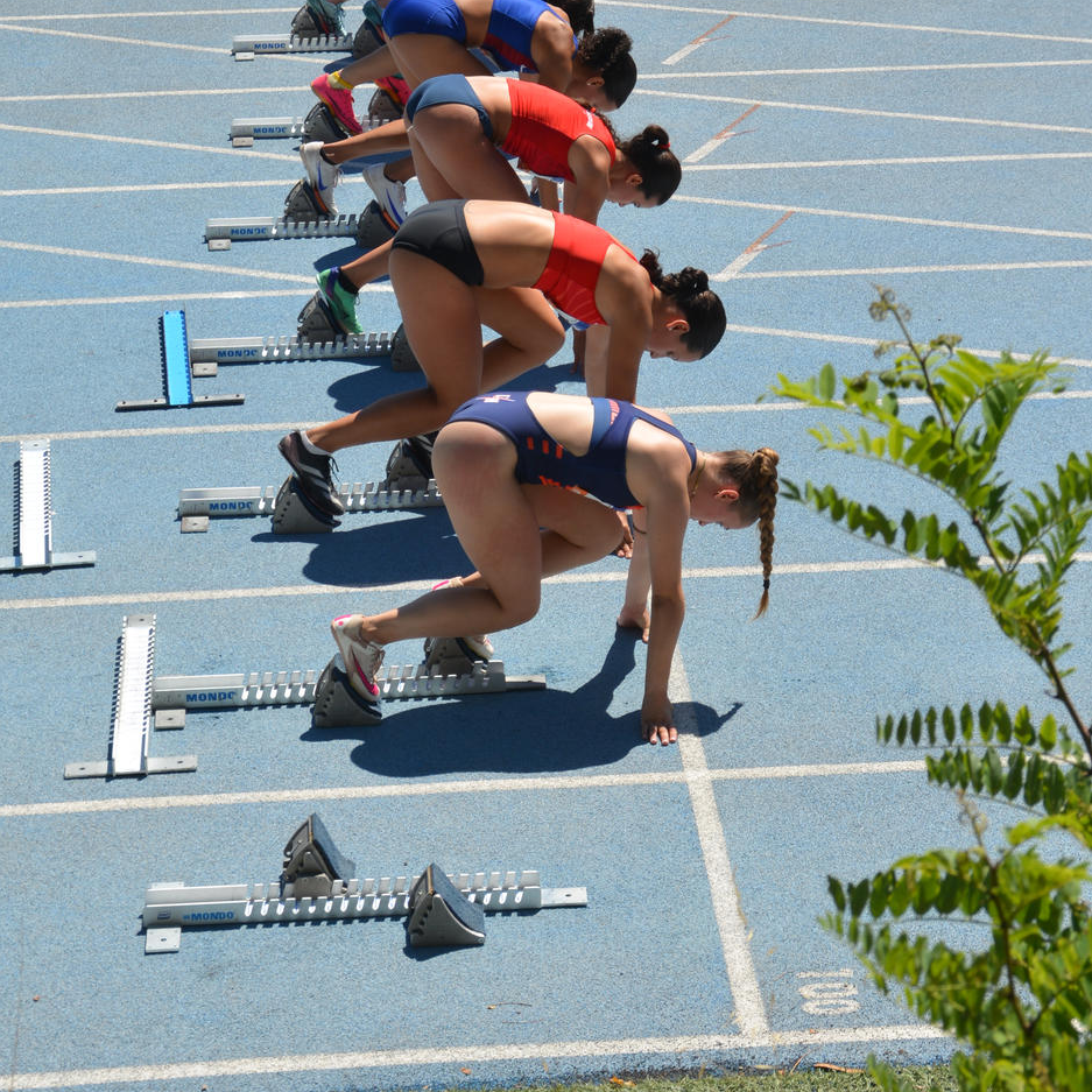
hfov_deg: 14.9
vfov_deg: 14.8
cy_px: 161
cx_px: 570
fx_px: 4176
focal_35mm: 117
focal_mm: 42
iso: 100
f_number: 8
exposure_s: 1/250
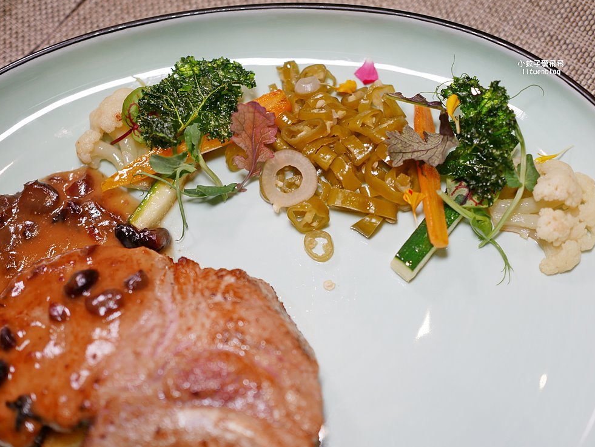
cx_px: 298
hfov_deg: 37.5
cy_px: 222
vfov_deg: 28.6
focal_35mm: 51
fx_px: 877
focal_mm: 25
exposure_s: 1/125
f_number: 1.8
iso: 200
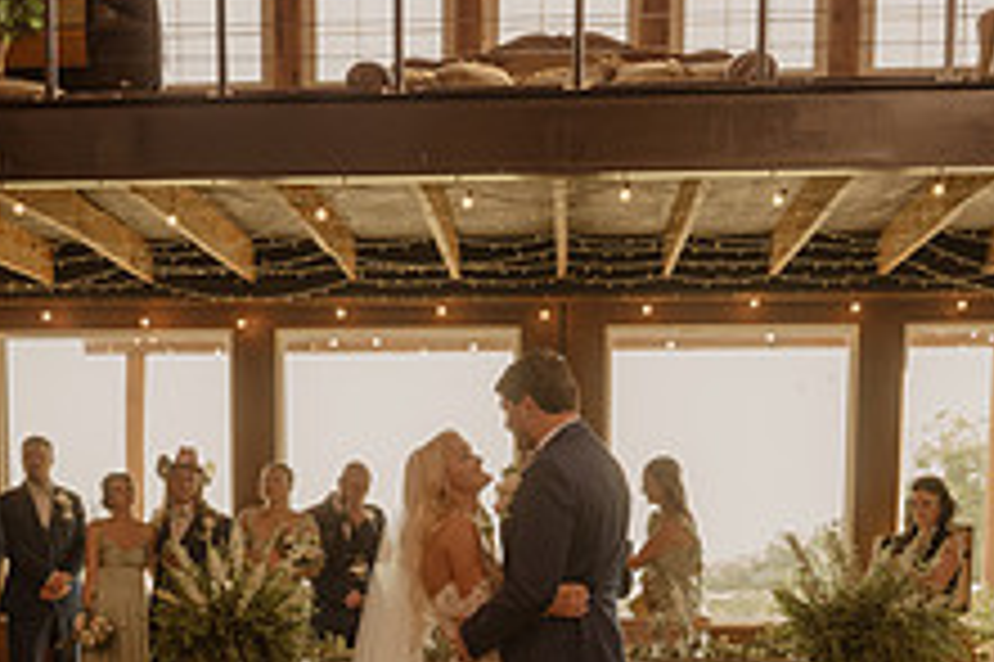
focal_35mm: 63
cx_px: 405
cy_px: 727
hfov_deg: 31.8
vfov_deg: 20.5
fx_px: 1738
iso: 1000
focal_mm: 24
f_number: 2.8
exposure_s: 1/250
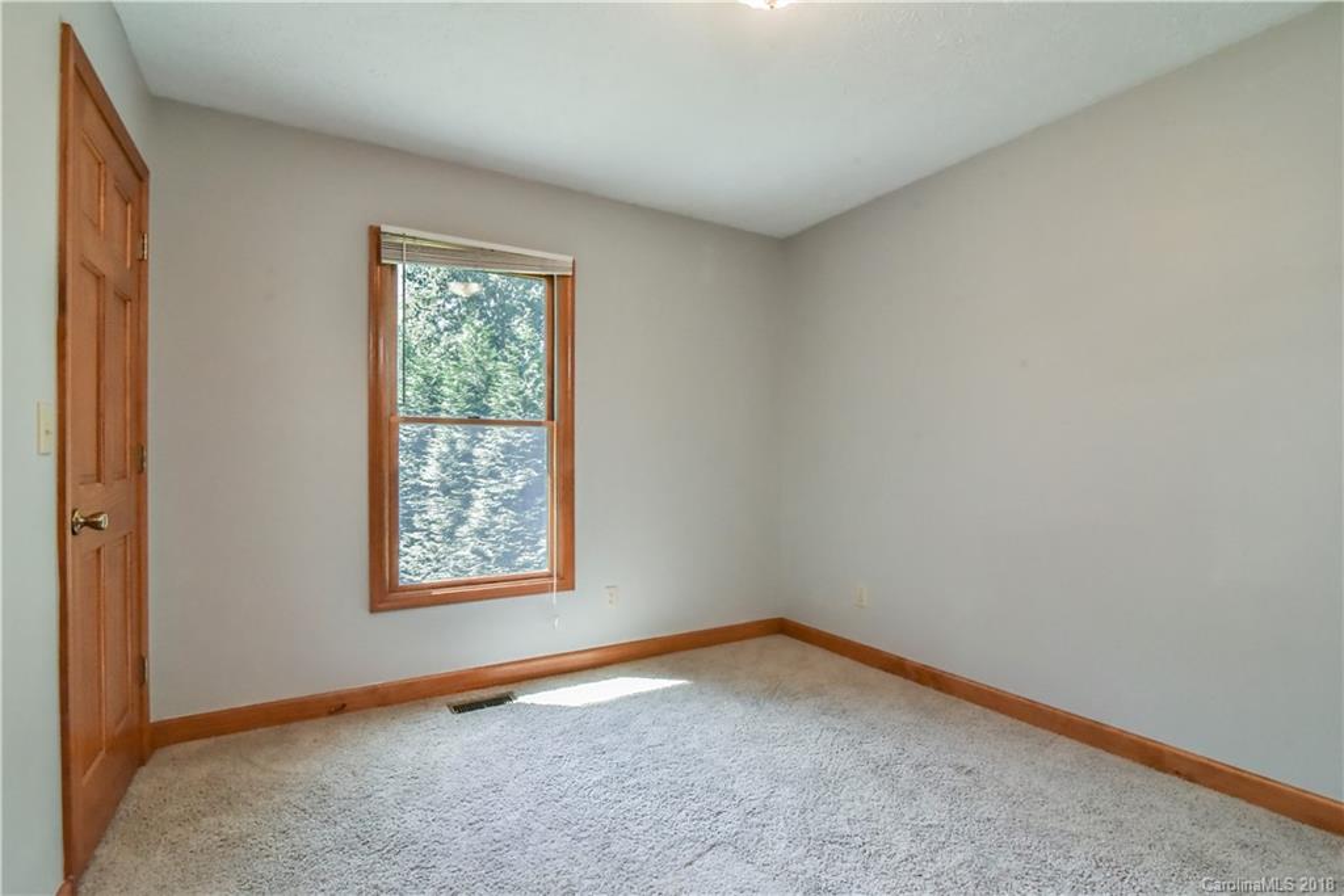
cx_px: 672
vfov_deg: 73.8
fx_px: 597
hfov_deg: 96.7
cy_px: 448
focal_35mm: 16
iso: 4000
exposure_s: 1/200
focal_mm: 16
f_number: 14
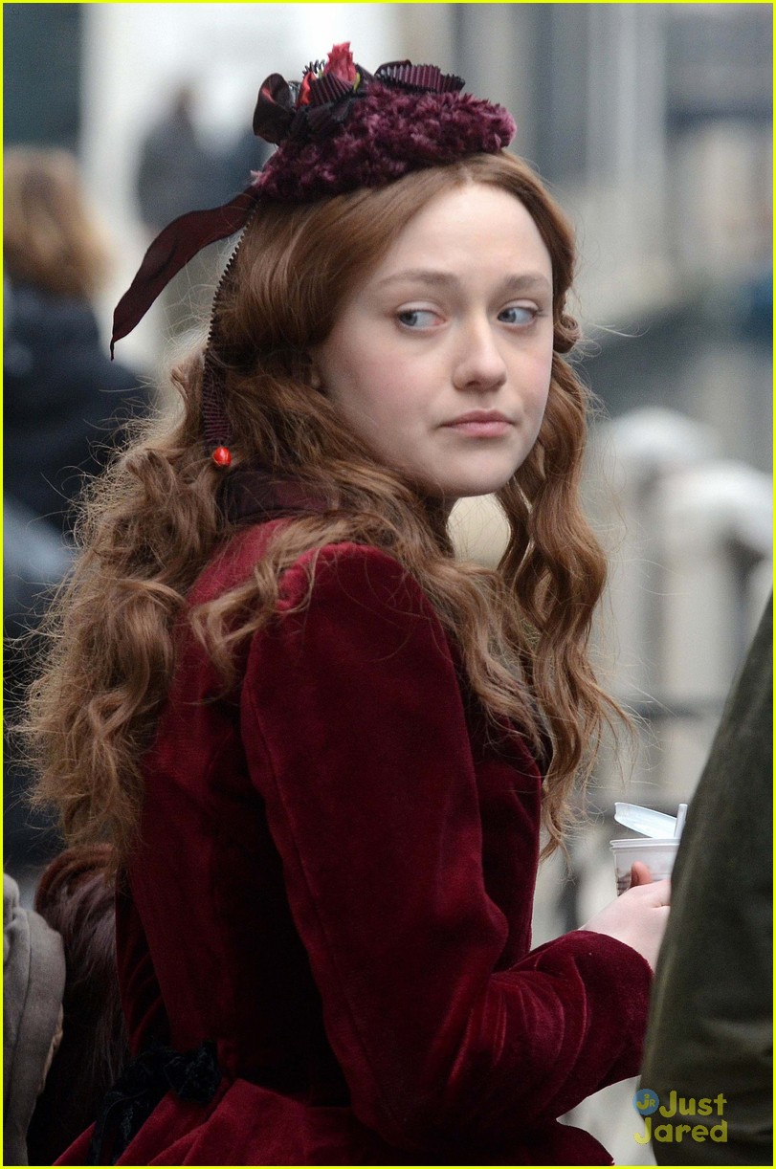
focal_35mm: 180
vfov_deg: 11.4
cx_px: 388
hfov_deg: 7.6
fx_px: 5838
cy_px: 584
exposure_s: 1/500
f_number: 3.2
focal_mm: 120
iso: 800
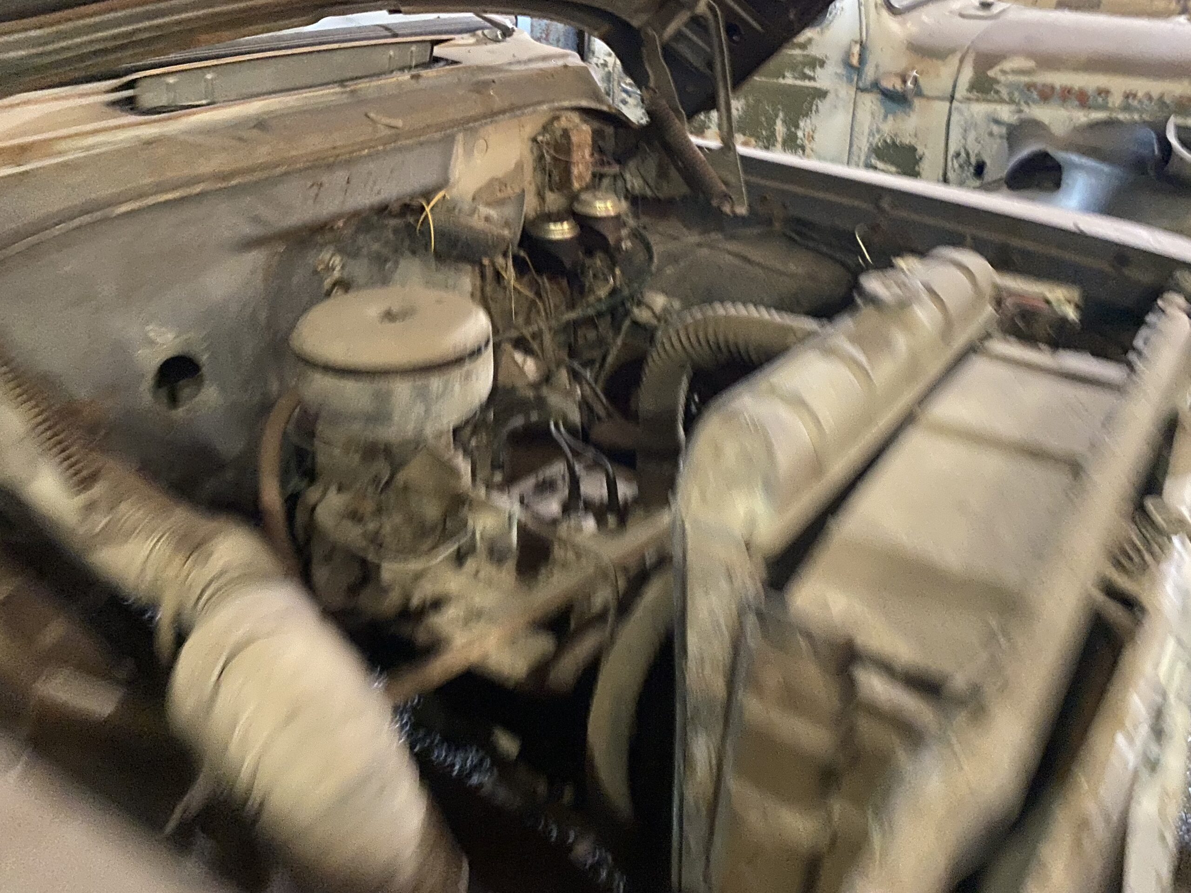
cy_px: 446
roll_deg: -0.1
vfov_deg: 53.1
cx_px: 596
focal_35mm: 26
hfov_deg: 67.3
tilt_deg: -21.4
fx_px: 895
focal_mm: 4.25
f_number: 1.8
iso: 400
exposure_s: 1/12
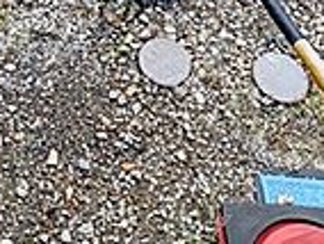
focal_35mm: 59
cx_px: 75
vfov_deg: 19.9
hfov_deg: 32.0
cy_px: -164
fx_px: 553
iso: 50
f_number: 2.2
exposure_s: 1/822
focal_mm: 1.83
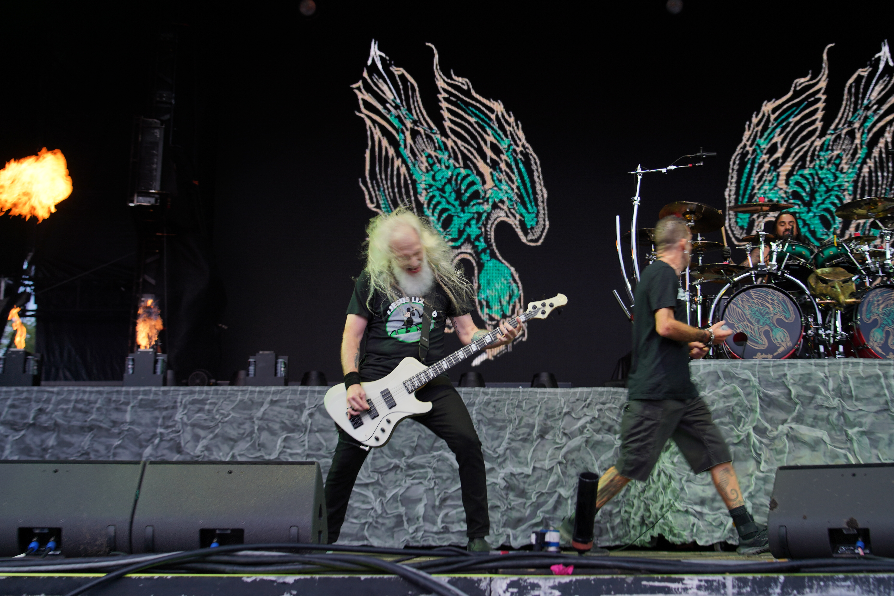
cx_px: 447
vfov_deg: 29.2
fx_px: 1142
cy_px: 298
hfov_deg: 42.7
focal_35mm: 46
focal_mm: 46
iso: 100
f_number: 4
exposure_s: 1/100
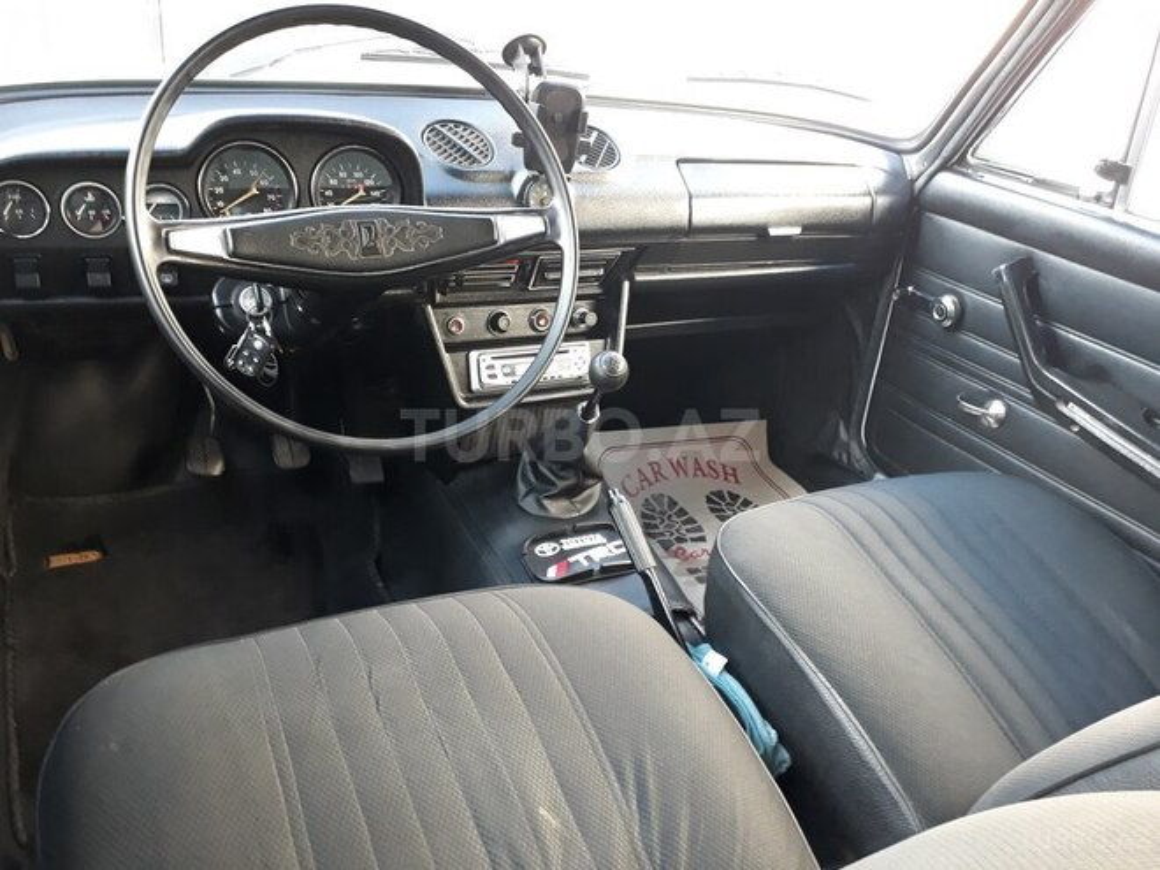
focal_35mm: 27
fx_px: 905
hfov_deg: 65.3
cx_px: 580
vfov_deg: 51.4
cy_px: 435
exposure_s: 1/33
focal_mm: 3.6
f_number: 1.9
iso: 125
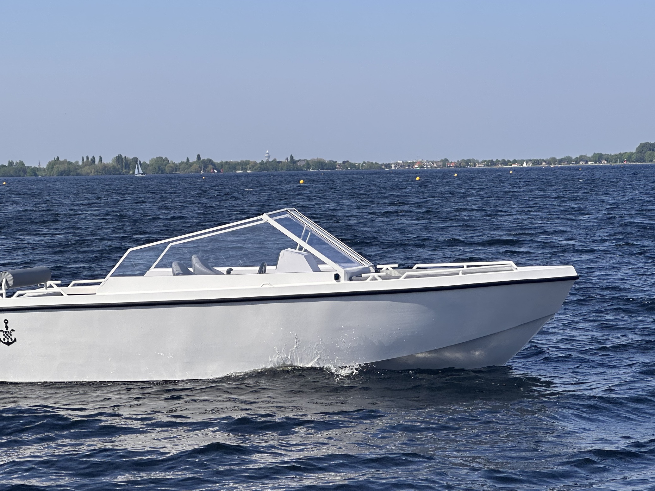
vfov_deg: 15.9
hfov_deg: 21.1
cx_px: 264
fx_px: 1760
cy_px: 278
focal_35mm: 93
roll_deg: +0.9
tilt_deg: -4.4
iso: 32
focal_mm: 9
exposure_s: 1/690
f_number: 2.8
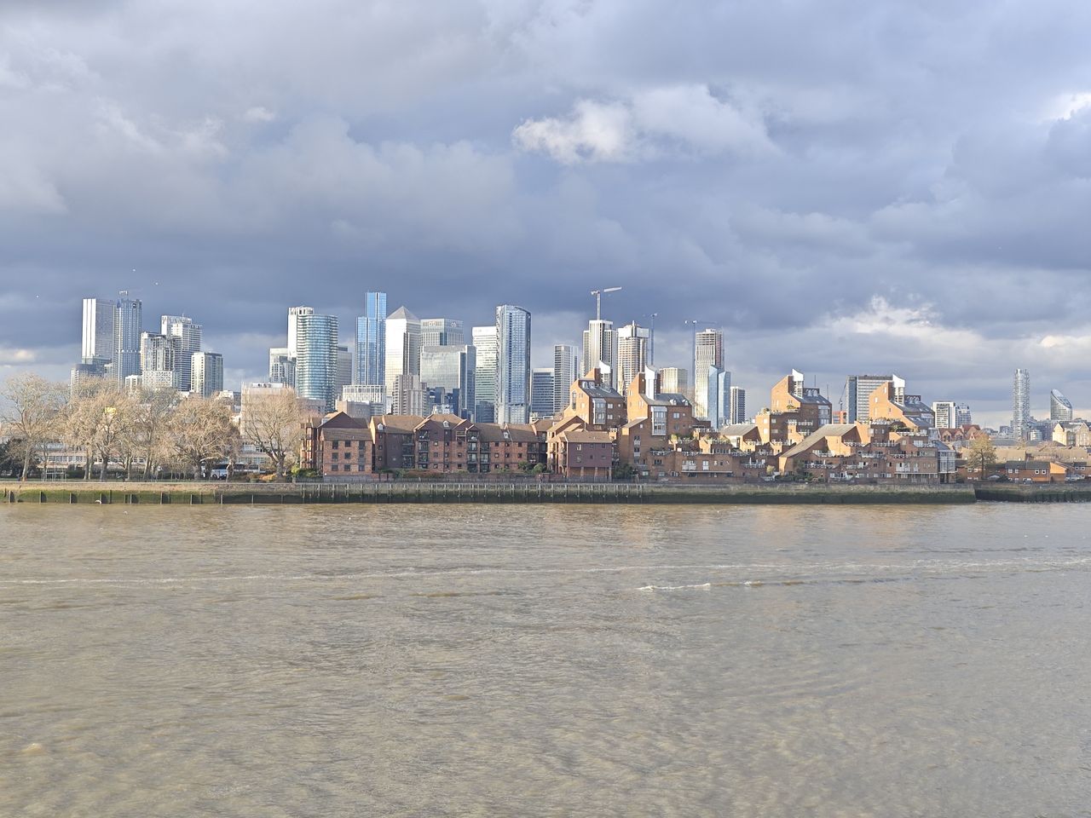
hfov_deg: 41.2
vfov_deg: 31.5
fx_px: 1450
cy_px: 409
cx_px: 546
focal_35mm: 46
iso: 50
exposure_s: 1/462
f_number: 1.6
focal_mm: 6.55
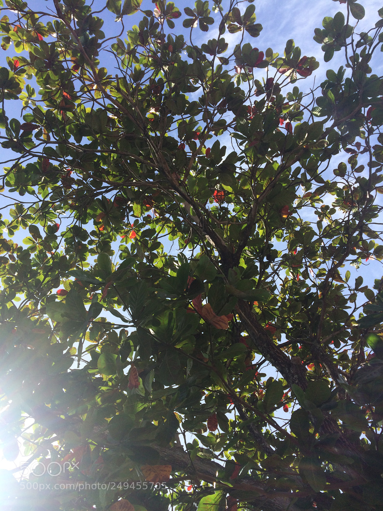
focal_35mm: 29
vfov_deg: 61.7
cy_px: 256
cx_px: 192
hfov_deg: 48.2
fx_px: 428
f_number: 2.2
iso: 32
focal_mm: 4.15
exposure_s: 1/1786
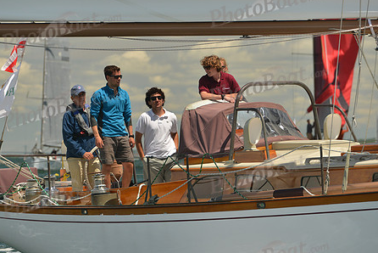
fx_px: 2732
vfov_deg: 5.3
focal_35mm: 260
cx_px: 166
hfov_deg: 7.9
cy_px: 140
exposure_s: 1/1000
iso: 400
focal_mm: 200
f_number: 6.3
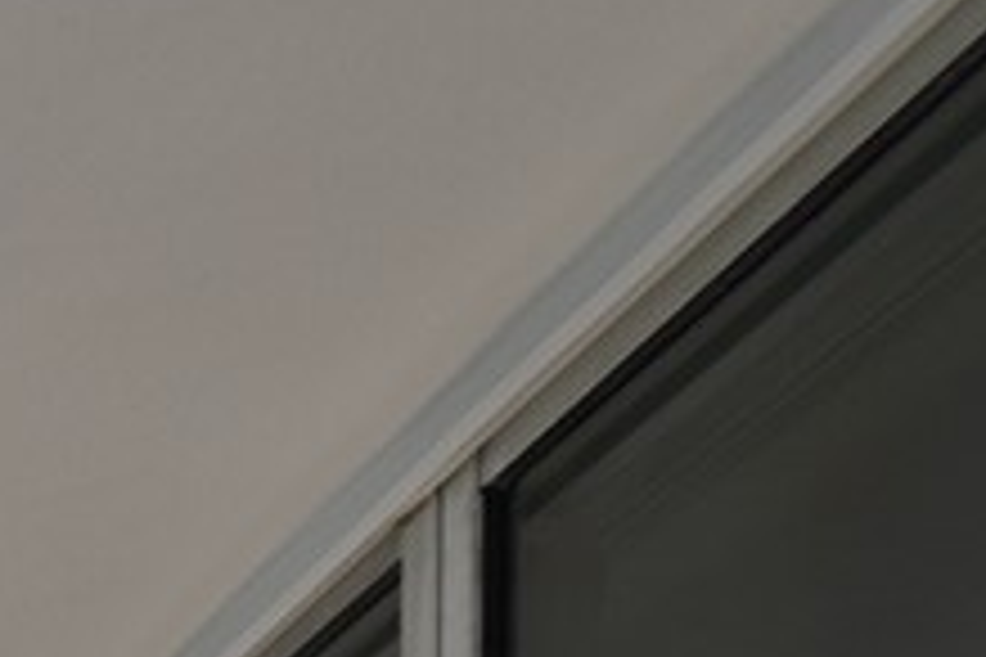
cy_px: 2410
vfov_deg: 6.3
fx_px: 5094
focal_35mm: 186
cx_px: -1920
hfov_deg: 9.1
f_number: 5
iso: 100
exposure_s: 1/1000
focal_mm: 16
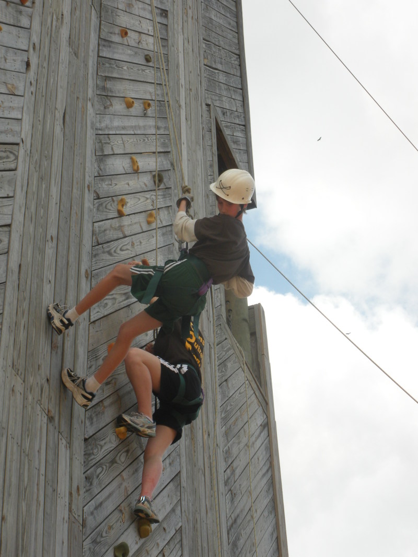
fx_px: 1304
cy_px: 278
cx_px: 209
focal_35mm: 81
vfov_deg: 24.1
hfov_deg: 18.2
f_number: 4.8
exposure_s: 1/285
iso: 88
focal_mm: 14.2
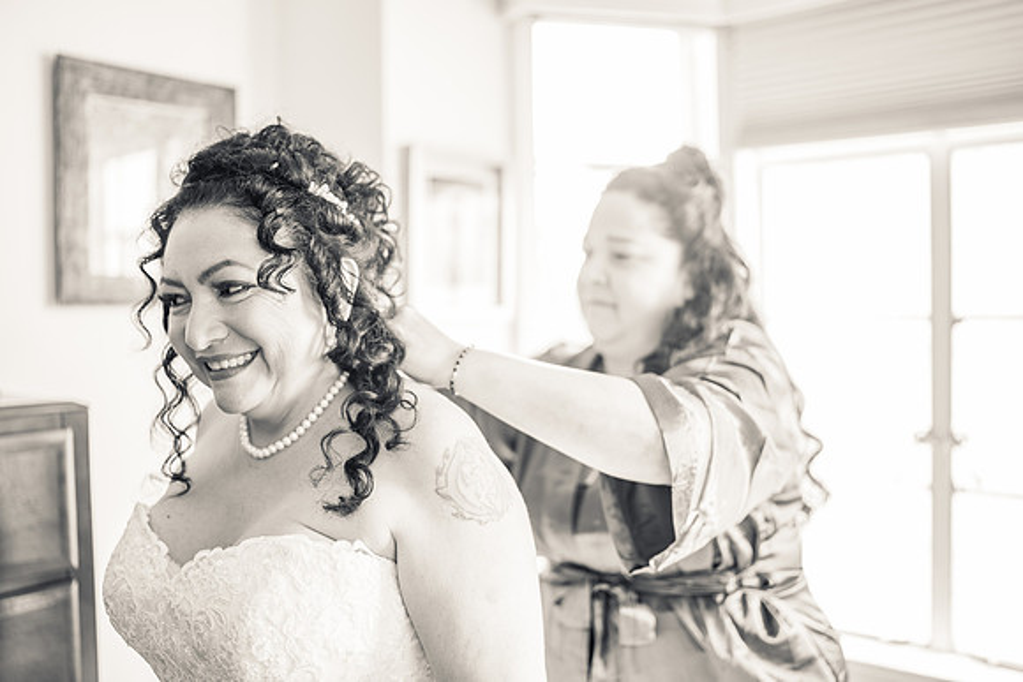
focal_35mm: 35
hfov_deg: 54.4
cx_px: 512
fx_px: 995
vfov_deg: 37.9
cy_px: 341
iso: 200
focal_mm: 35
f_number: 1.4
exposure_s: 1/80
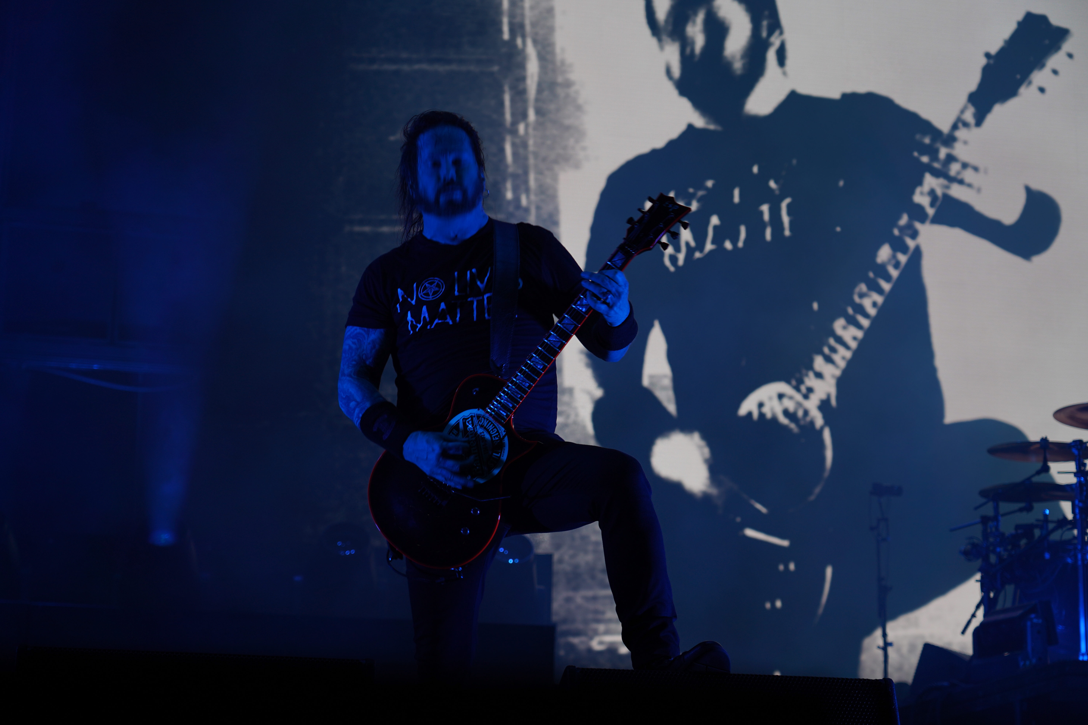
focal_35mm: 71
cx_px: 543
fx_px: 2146
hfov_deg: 28.5
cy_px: 362
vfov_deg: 19.2
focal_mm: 70
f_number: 4.5
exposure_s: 1/100
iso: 100
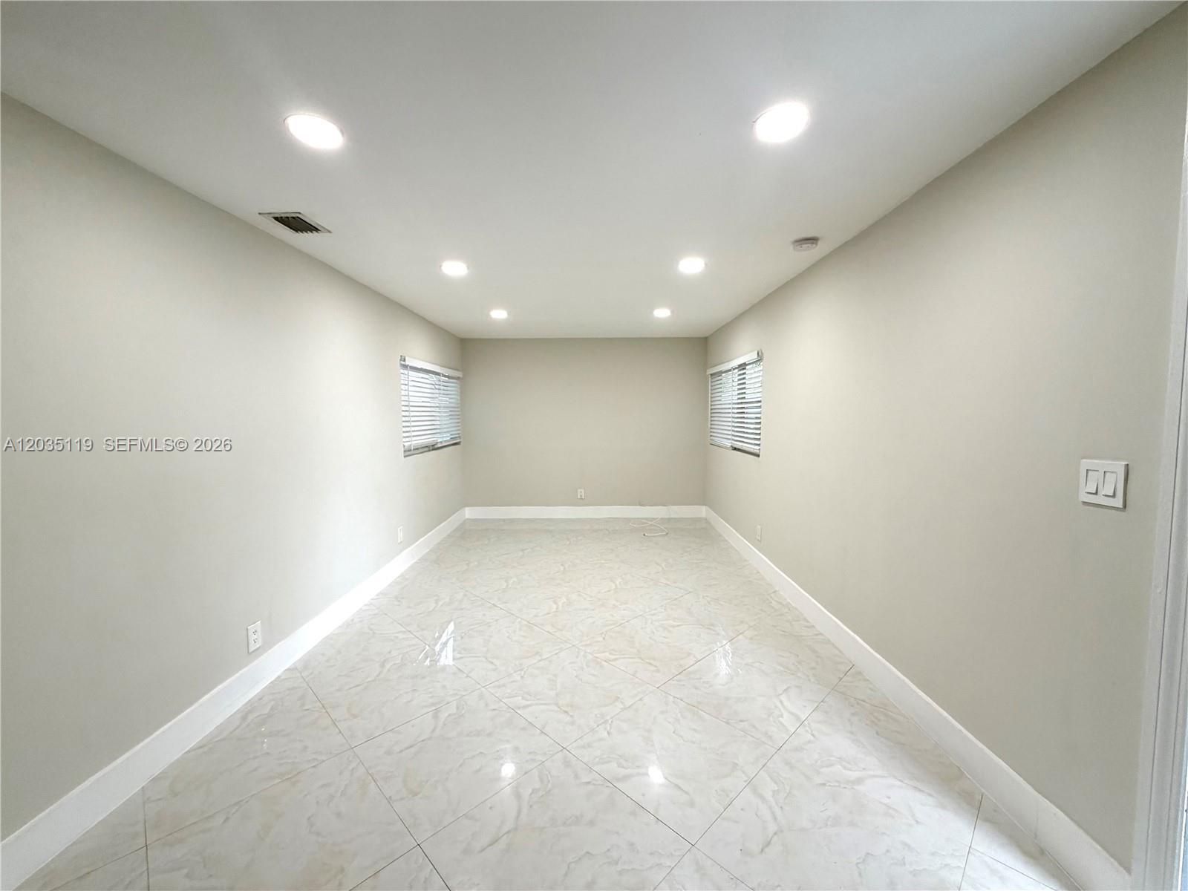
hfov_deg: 102.1
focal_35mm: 14
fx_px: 480
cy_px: 446
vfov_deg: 85.7
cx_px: 594
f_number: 2.2
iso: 125
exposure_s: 1/120
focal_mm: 2.22
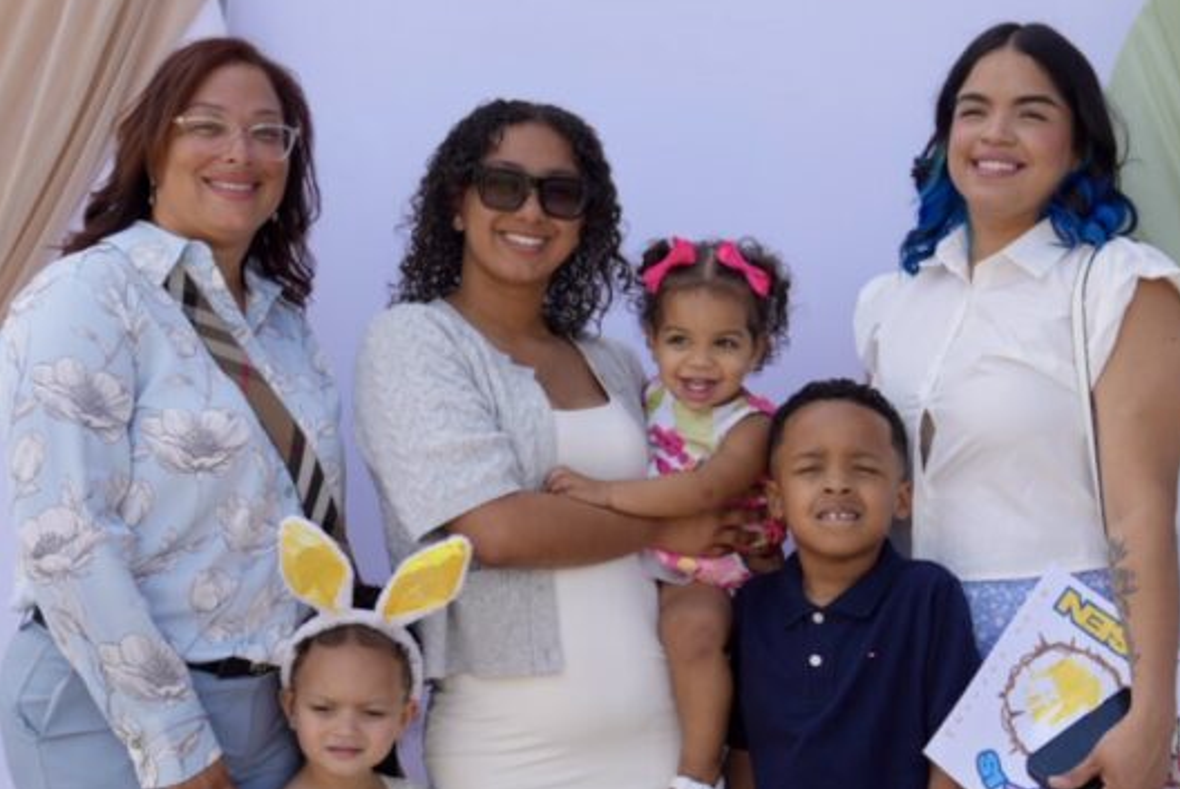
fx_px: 2099
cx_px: 641
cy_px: 458
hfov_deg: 31.4
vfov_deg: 21.3
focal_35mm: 64
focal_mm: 33
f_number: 4.5
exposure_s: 1/500
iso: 100
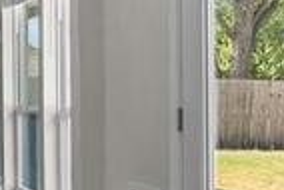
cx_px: -192
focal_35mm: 72
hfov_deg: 21.3
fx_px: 569
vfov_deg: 19.0
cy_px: 105
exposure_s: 1/1.67
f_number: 8
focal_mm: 16
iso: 640
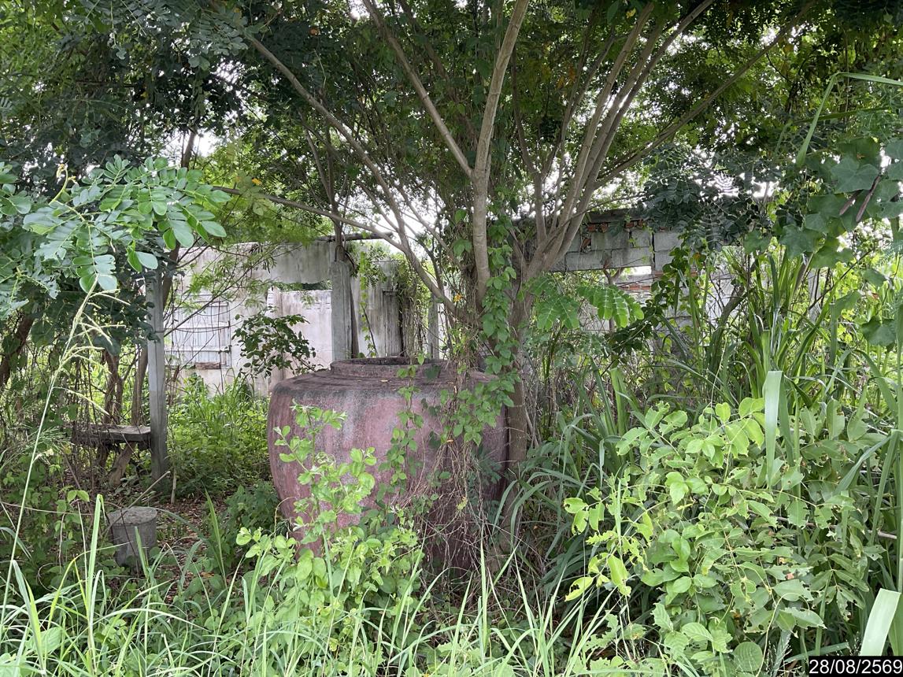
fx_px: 756
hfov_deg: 61.7
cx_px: 452
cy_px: 338
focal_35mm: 29
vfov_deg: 48.2
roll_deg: +1.2
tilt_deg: -2.0
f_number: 1.8
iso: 25
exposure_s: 1/120
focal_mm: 3
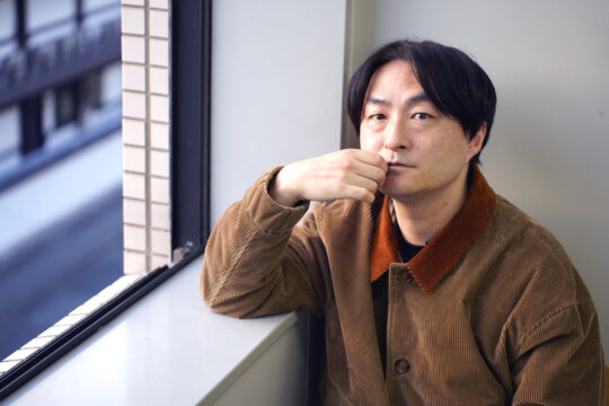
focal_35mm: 75
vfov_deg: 18.2
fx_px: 1269
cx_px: 304
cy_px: 203
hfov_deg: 27.0
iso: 800
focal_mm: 75
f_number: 2.8
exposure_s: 1/320
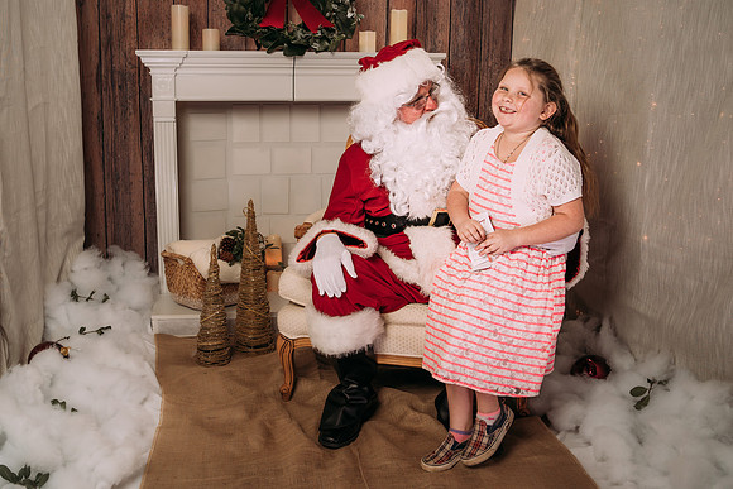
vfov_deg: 34.2
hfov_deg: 49.5
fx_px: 795
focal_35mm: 39
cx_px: 347
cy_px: 218
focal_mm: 35
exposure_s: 1/100
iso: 100
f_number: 5.6
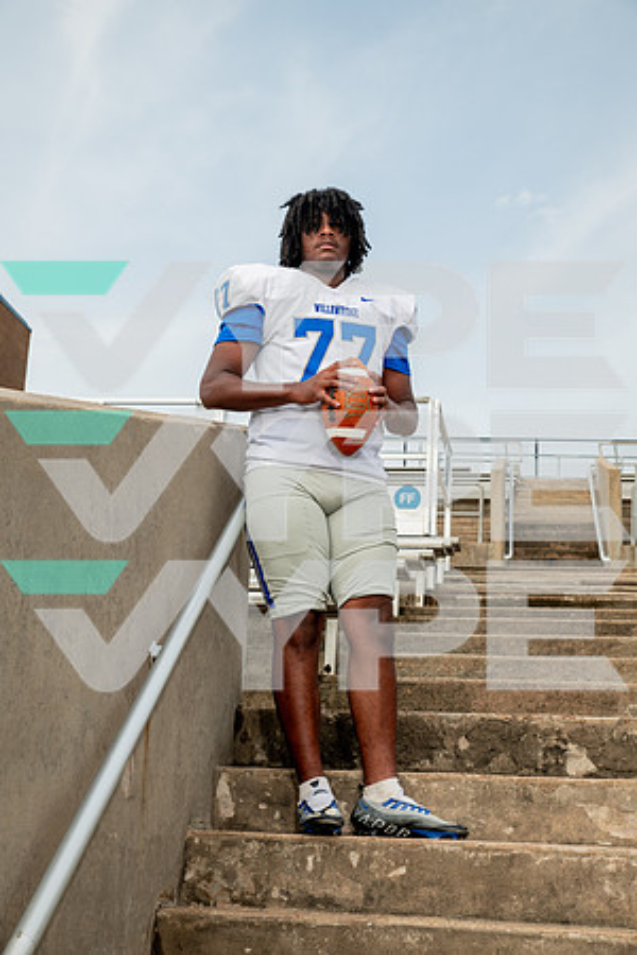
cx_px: 318
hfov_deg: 24.6
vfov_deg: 36.2
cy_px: 478
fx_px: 1460
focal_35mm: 55
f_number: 7.1
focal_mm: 55
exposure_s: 1/400
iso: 125
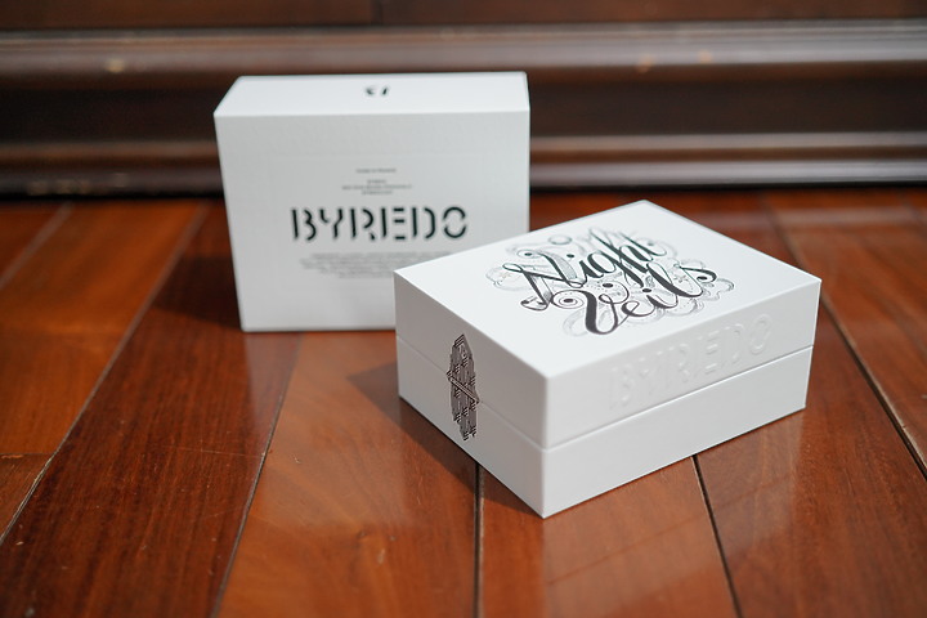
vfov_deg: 33.4
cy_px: 309
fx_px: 1030
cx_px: 464
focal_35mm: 40
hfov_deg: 48.5
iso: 2000
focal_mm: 40
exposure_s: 1/30
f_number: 2
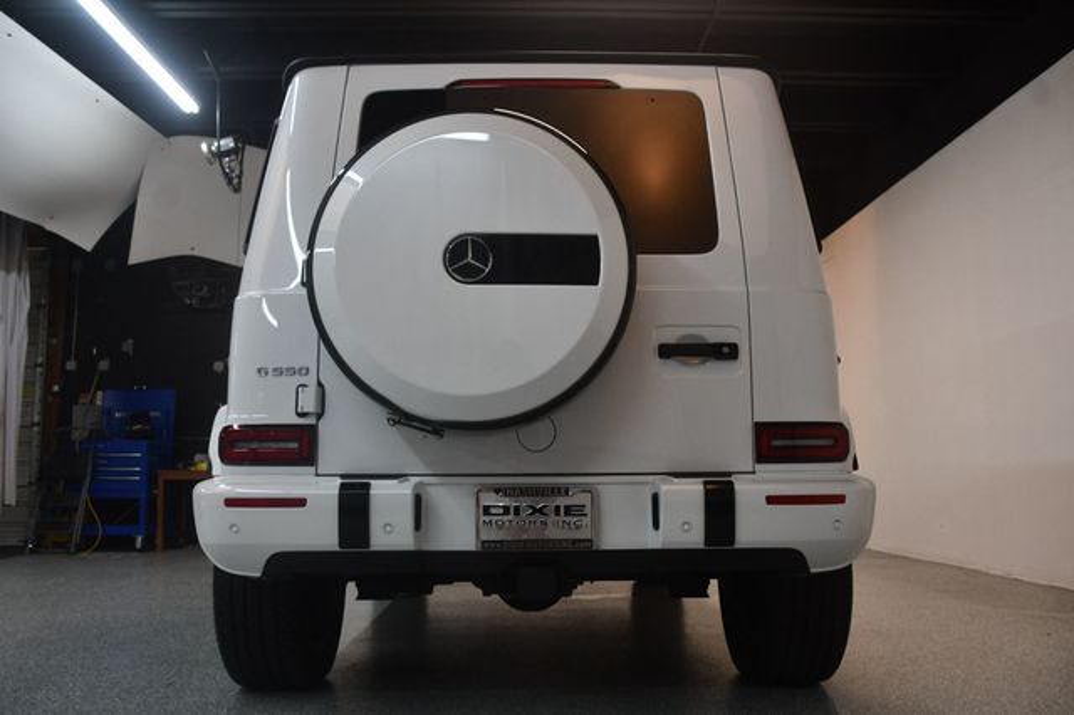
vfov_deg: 43.6
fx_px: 894
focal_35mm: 30
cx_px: 537
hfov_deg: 62.0
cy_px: 358
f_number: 3.5
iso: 800
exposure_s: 1/125
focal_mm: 20
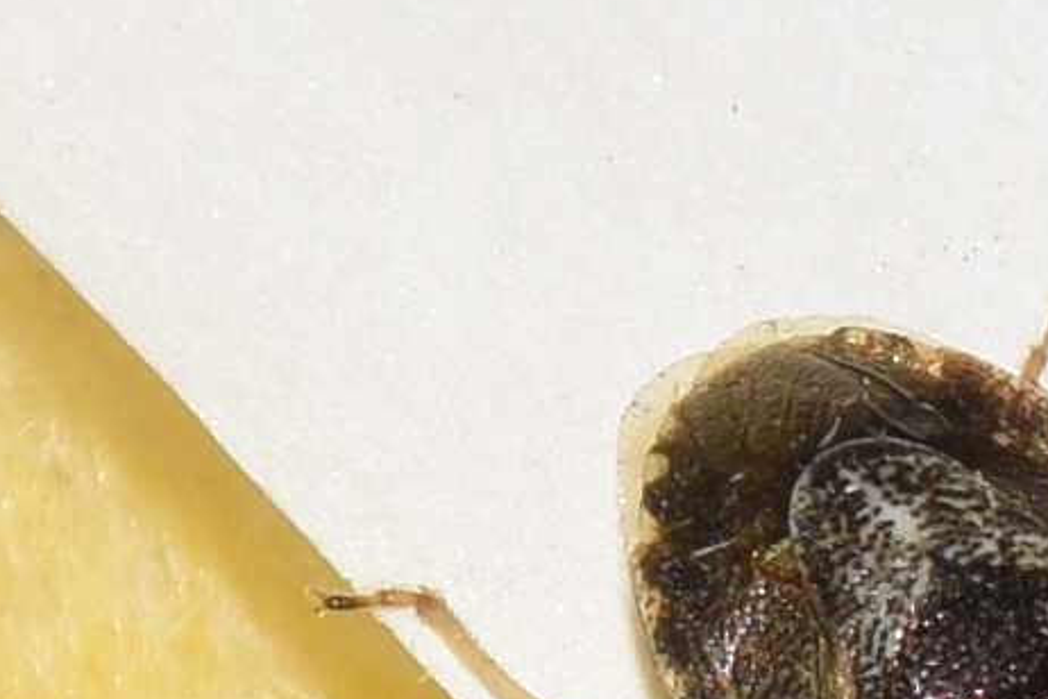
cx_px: 1034
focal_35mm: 436
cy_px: 654
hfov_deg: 4.7
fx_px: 12691
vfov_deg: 3.2
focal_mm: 140
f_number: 11
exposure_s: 1/160
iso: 125
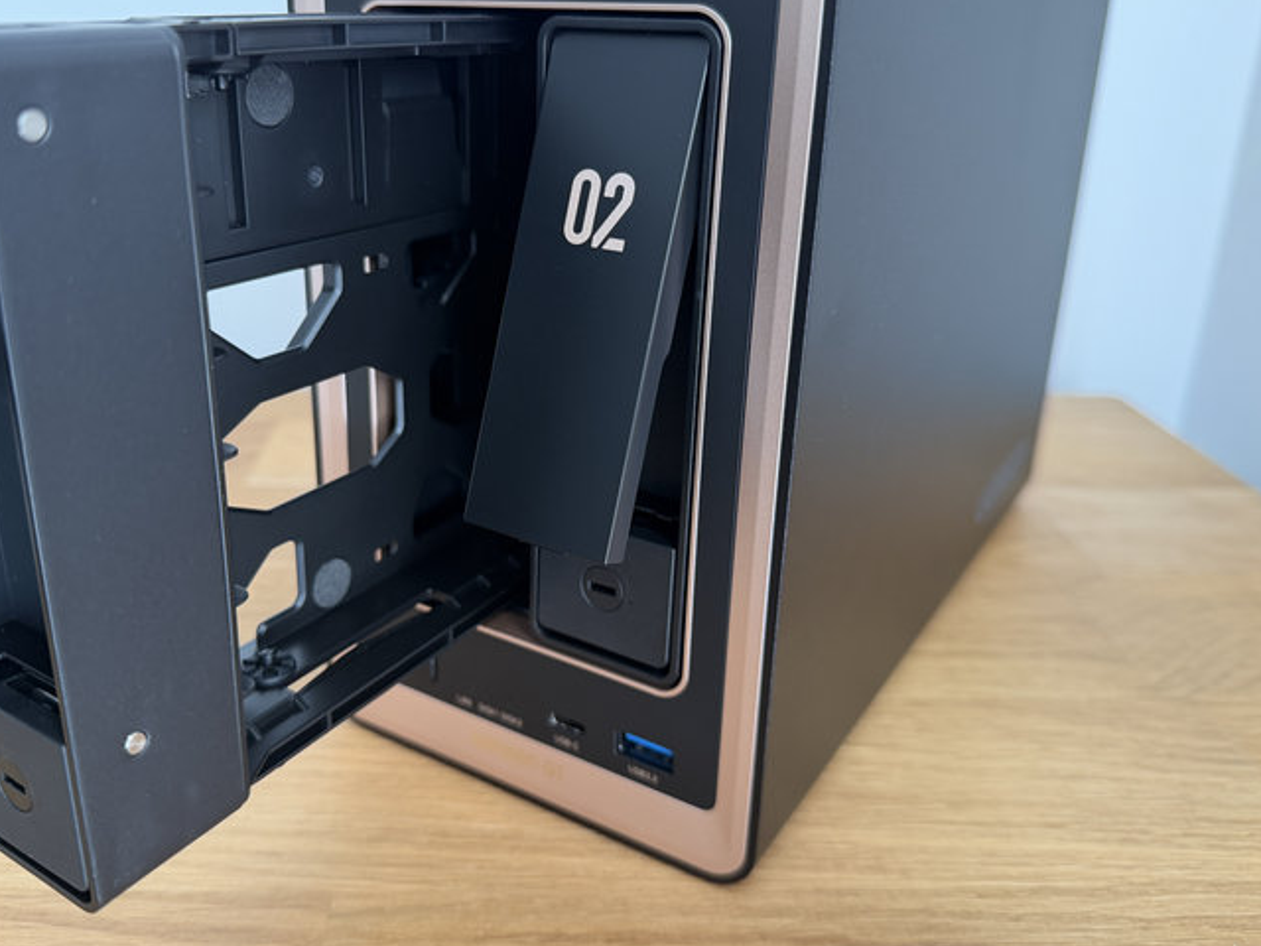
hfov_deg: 59.7
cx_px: 540
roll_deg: -0.7
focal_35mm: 30
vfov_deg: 46.7
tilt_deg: -20.4
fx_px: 1093
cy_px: 426
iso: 200
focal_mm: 6.76
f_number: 1.78
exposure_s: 1/102
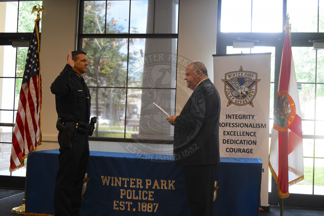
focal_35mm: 51
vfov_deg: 26.5
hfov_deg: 38.9
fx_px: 459
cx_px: 162
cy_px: 108
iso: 400
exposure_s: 1/50
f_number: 4.5
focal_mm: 34
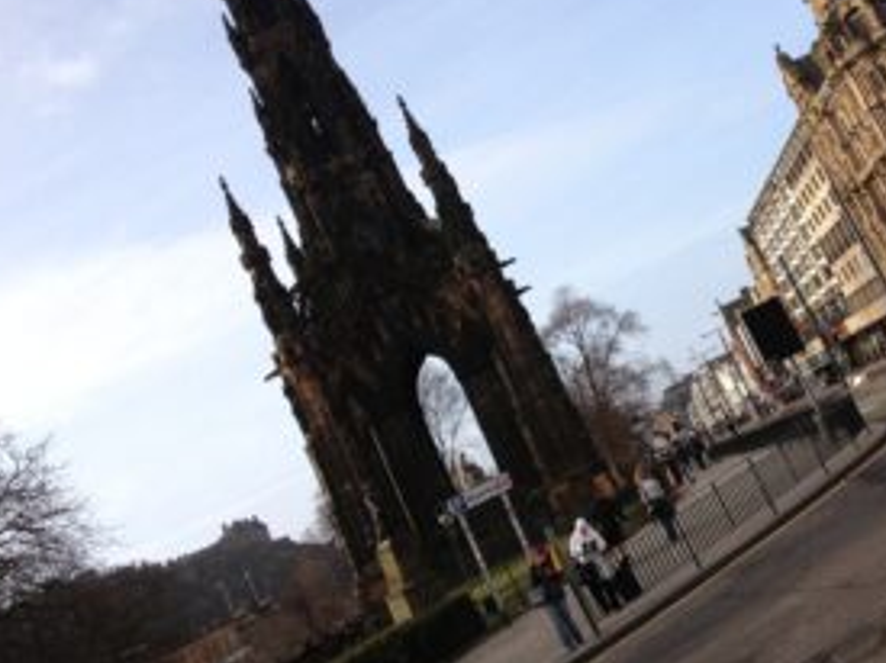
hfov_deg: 37.0
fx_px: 1305
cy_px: 225
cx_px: 615
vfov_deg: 28.4
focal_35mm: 51
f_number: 2.4
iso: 50
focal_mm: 4.28
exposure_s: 1/1126
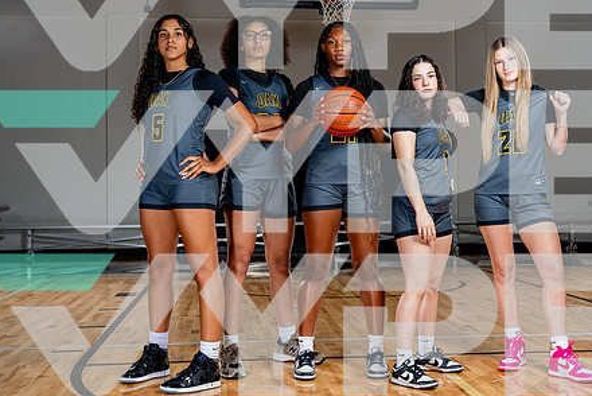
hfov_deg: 36.8
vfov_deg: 25.1
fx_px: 889
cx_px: 322
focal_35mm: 54
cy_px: 162
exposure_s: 1/250
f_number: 5.6
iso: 200
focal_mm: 41
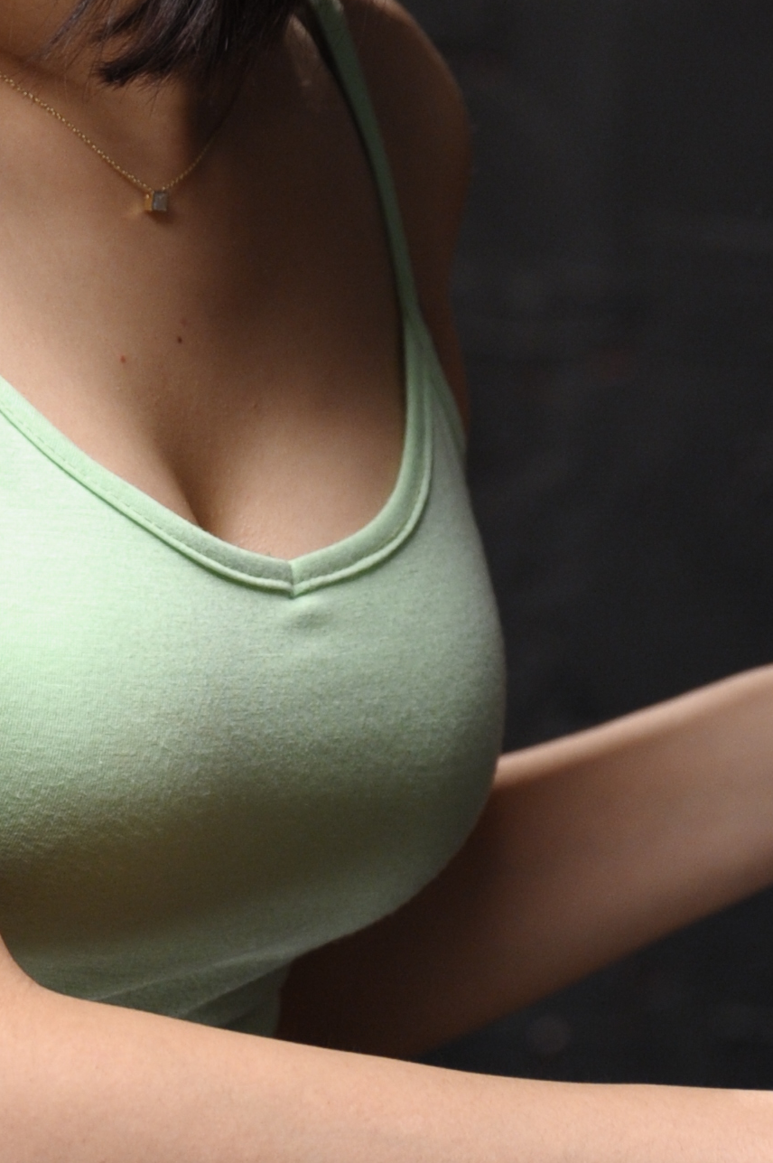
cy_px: 314
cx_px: -163
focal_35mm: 430
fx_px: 13871
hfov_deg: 3.2
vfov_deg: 4.8
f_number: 4
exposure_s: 1/160
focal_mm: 130
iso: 800
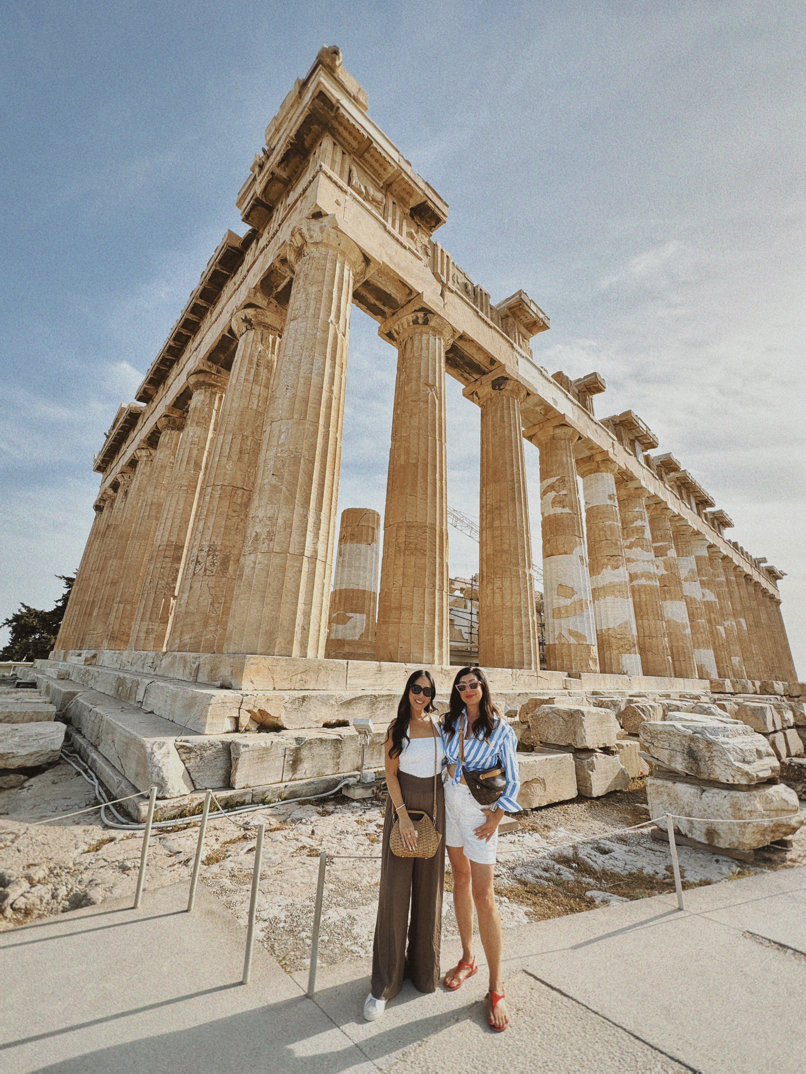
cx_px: 403
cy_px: 537
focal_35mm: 14
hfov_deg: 85.7
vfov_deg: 102.1
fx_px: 435
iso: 40
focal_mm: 2.22
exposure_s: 1/1006
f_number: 2.2
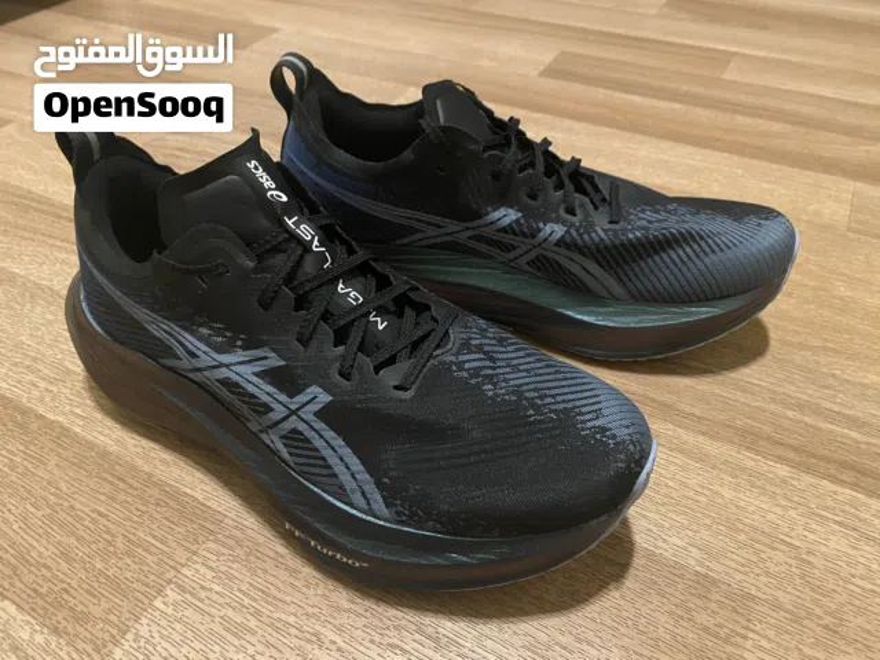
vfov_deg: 53.1
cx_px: 440
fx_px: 661
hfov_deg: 67.3
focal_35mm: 26
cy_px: 330
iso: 800
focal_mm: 4.25
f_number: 1.8
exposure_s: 1/25
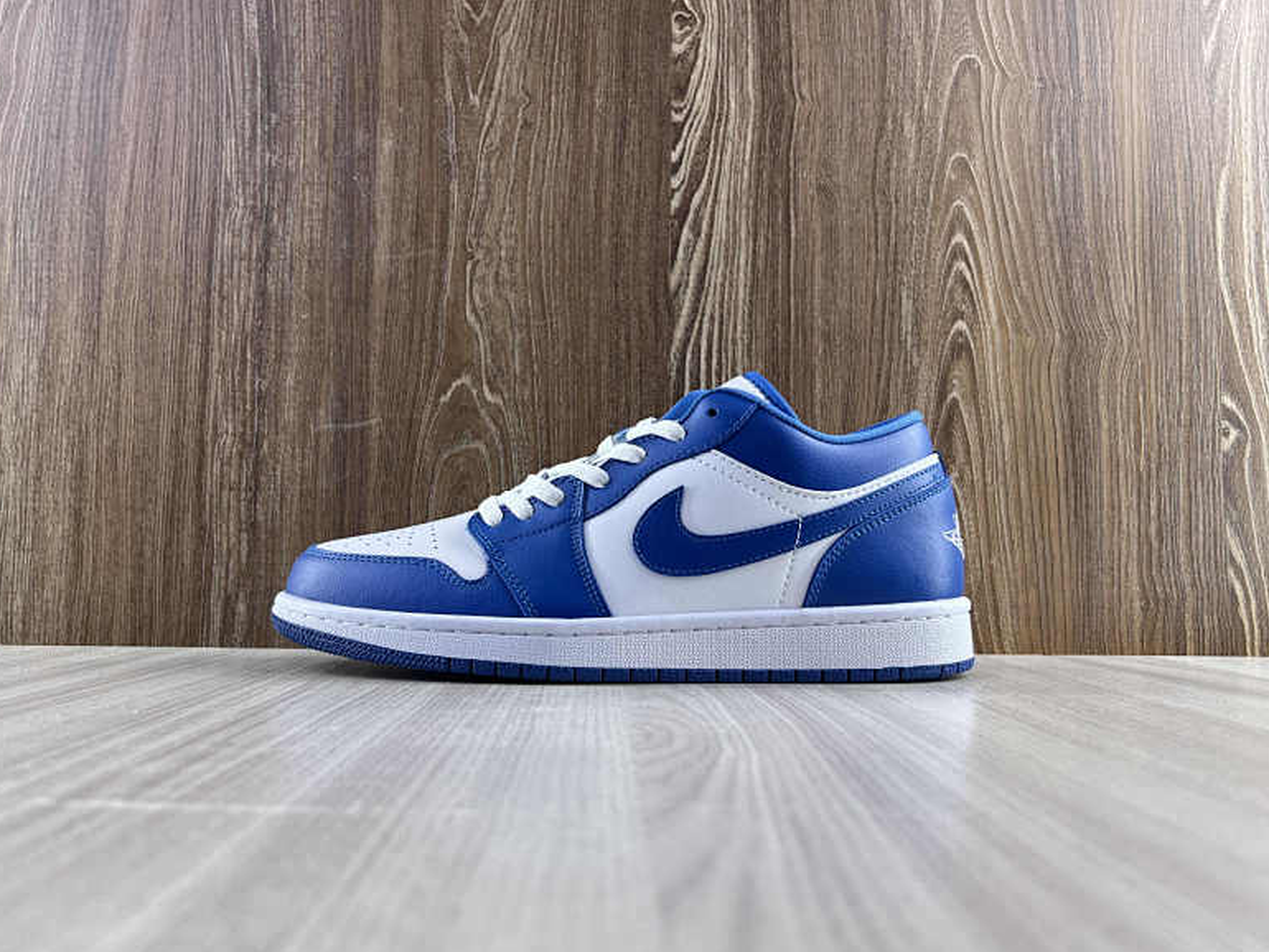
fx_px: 990
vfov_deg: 51.4
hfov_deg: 65.3
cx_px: 623
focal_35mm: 27
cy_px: 491
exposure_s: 1/154
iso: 40
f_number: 1.5
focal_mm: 5.7
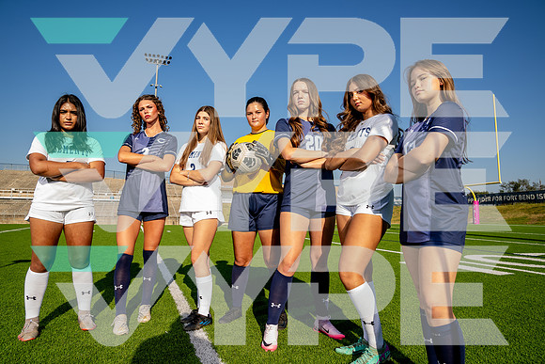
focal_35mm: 24
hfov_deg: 73.7
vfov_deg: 53.2
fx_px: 363
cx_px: 272
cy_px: 182
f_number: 7.1
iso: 50
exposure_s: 1/125
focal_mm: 24
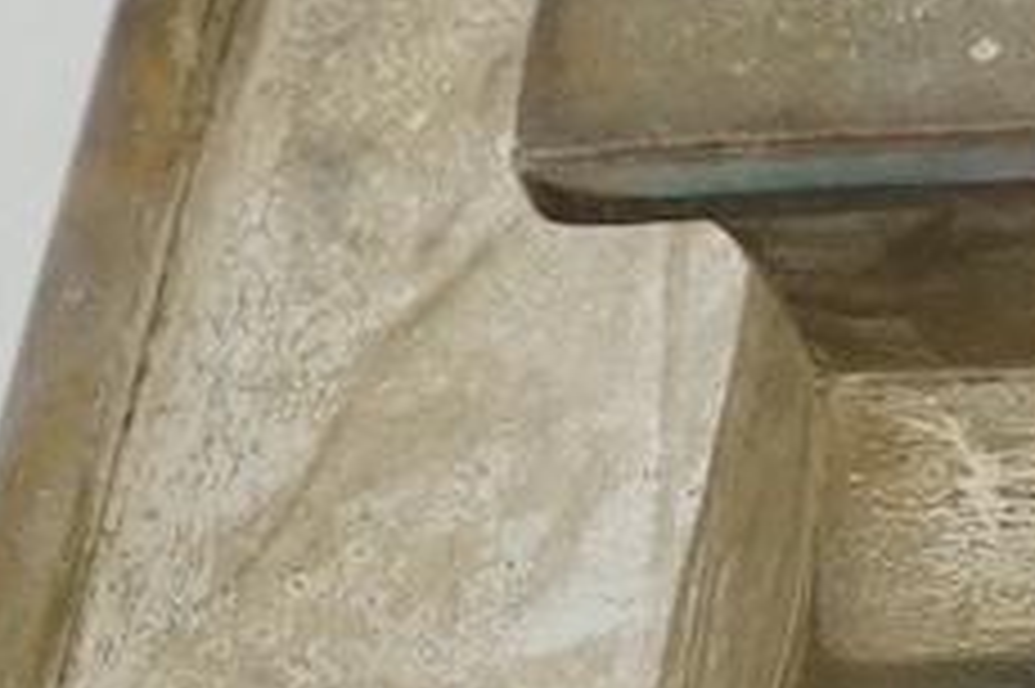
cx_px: 3170
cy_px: 110
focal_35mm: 367
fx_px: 10543
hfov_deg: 5.3
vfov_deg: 3.7
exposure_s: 1/100
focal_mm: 49
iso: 3200
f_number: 11
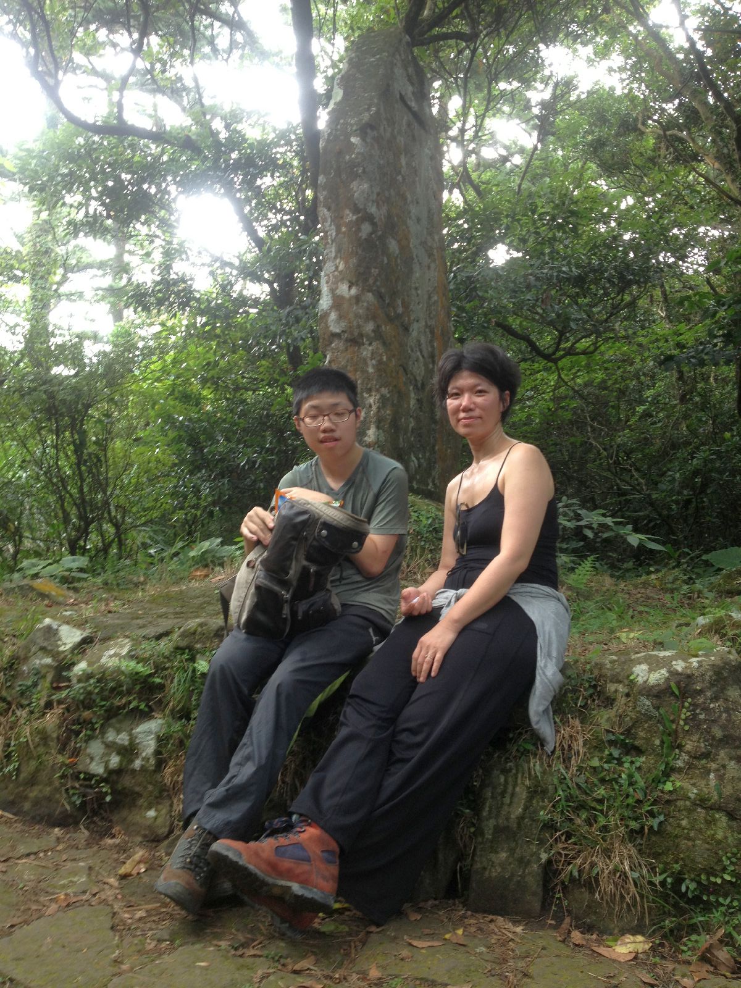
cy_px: 494
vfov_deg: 52.6
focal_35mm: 35
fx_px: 999
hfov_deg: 40.7
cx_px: 370
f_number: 2.4
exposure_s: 1/40
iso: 50
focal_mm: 4.28
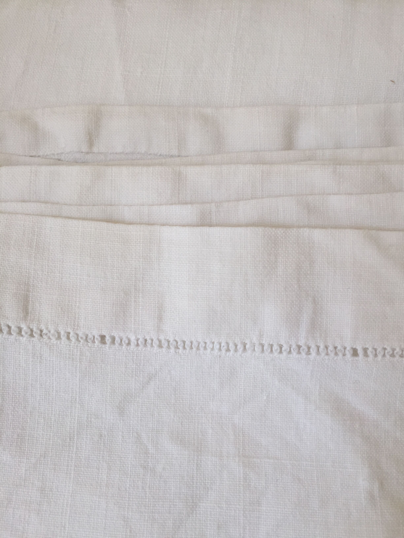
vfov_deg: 61.7
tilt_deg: -73.4
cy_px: 269
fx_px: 451
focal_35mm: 29
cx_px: 202
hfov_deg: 48.2
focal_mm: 4.15
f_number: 2.2
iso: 32
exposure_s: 1/327
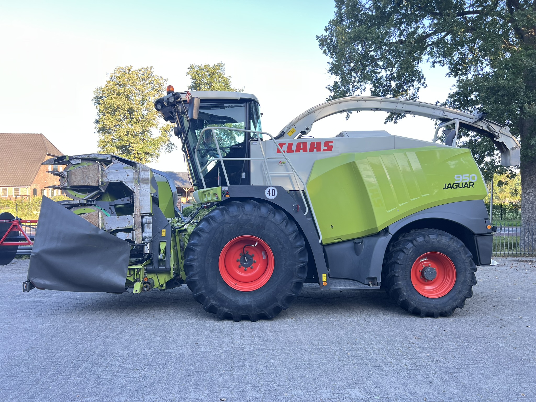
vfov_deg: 53.1
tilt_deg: +0.7
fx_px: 403
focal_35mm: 26
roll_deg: +0.4
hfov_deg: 67.3
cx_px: 268
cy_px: 201
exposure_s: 1/153
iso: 50
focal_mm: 5.7
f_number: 1.5
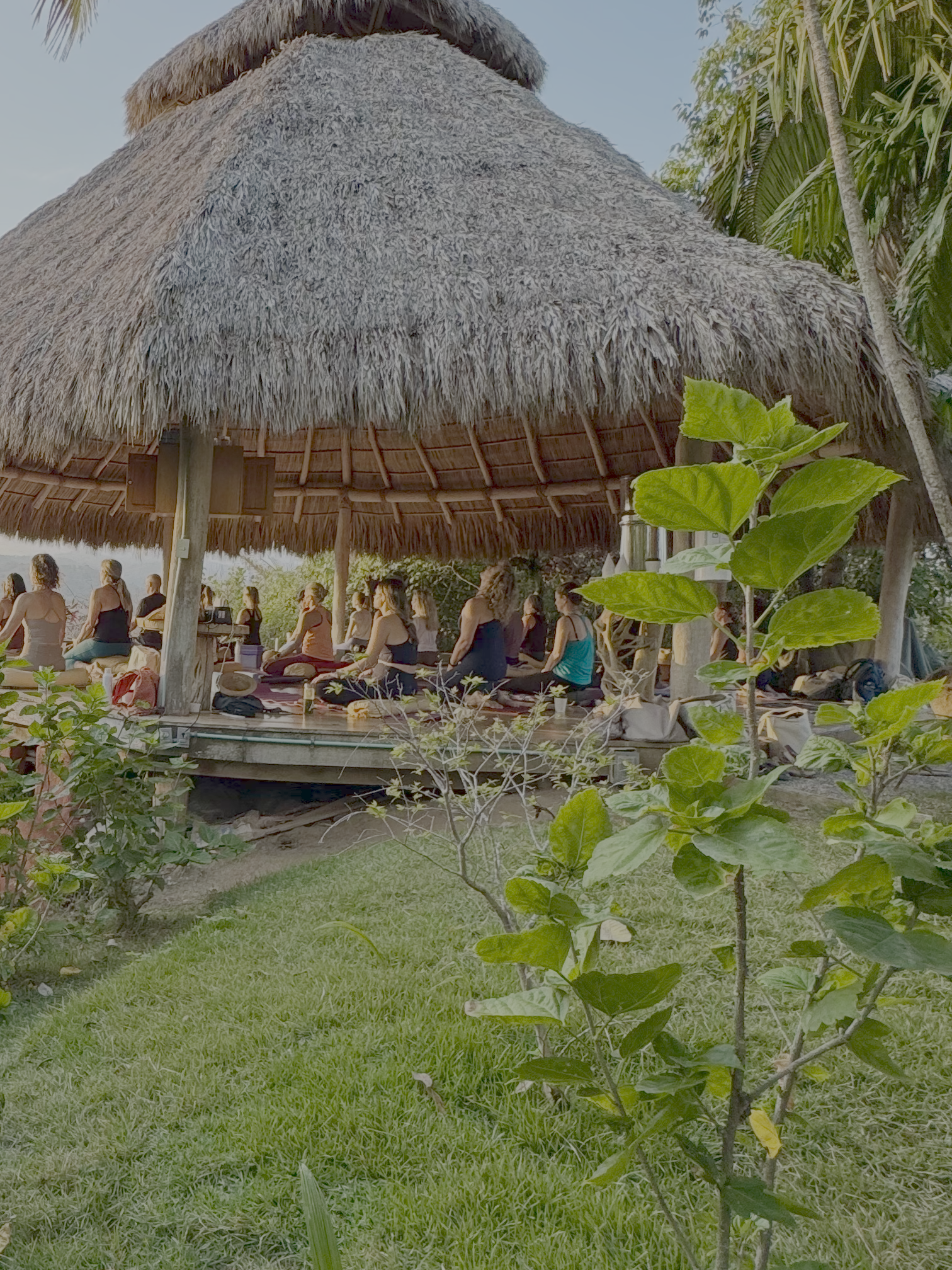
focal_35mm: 28
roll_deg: -2.3
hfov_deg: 44.4
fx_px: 1027
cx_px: 64
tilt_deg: +0.1
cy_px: 618
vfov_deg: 63.4
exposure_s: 1/123
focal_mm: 2.22
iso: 40
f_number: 2.2
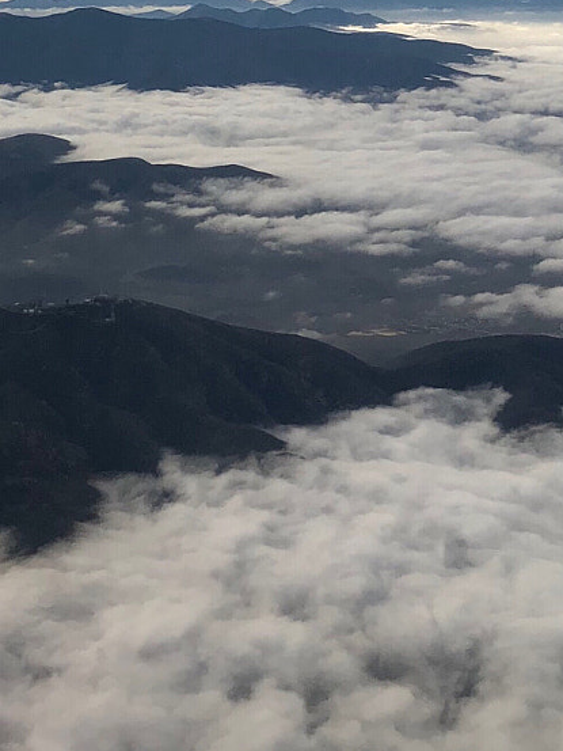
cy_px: -30
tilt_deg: +2.5
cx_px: 261
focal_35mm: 81
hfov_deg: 18.2
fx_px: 1756
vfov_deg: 23.0
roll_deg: -1.2
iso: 25
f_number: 1.8
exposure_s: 1/2525
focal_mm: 4
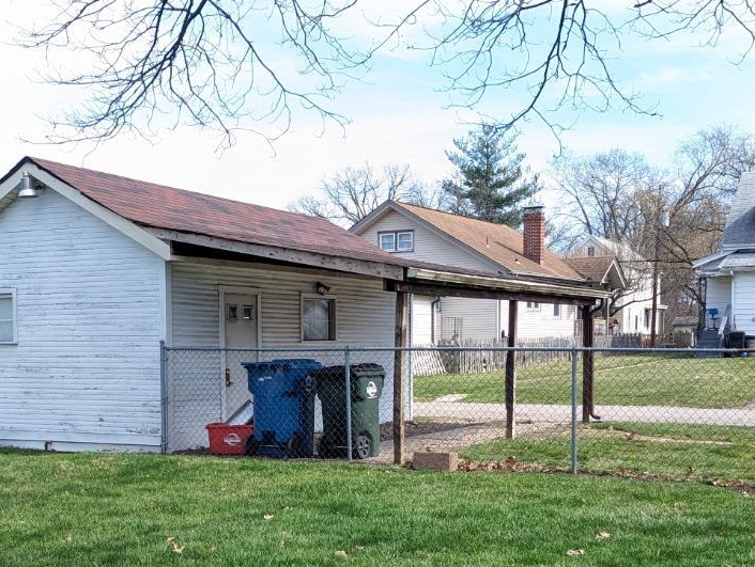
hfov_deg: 37.4
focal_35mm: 51
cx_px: 346
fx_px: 1113
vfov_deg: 28.1
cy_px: 440
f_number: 1.85
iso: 47
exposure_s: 1/519
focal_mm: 6.81
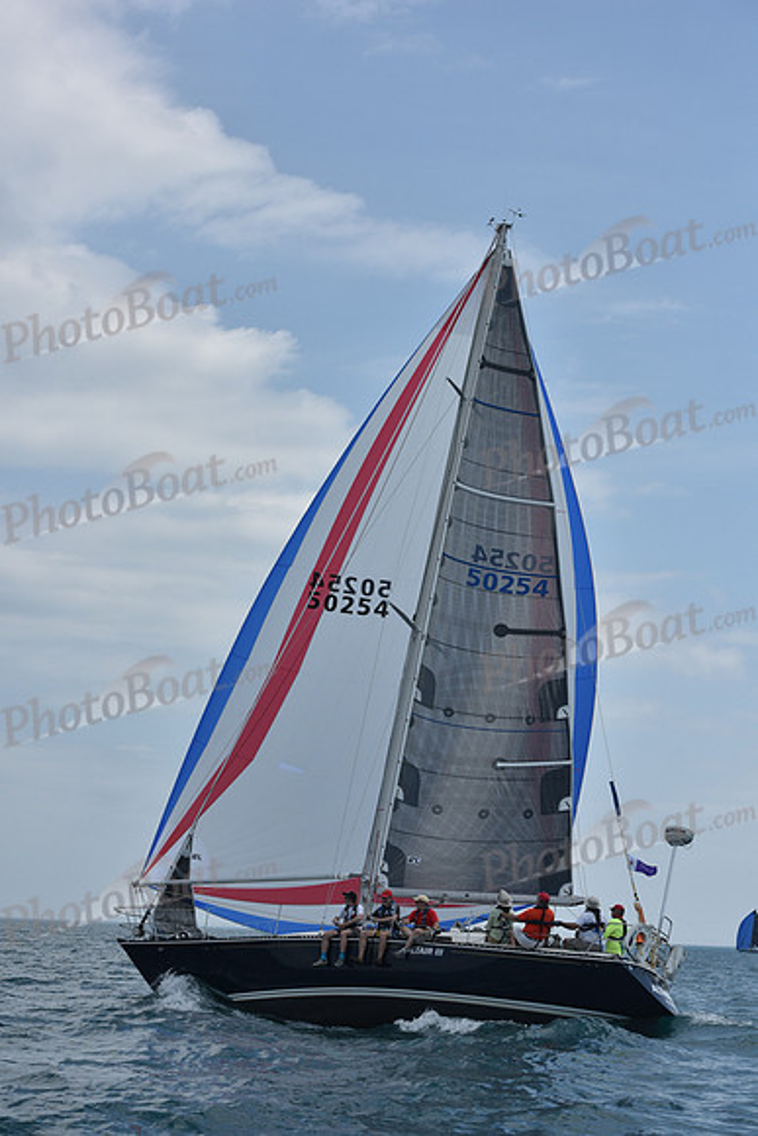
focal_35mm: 70
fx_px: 2209
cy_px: 568
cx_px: 379
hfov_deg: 19.5
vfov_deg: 28.8
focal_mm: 70
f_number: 9
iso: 250
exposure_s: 1/1250
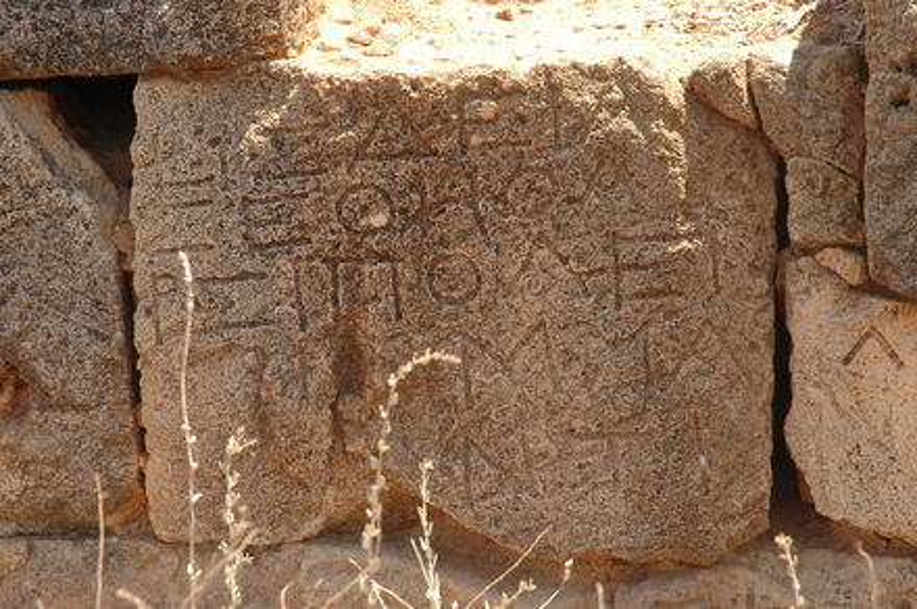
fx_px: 2671
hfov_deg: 19.5
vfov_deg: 13.0
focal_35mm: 105
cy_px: 304
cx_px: 458
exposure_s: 1/50
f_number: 13
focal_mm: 70
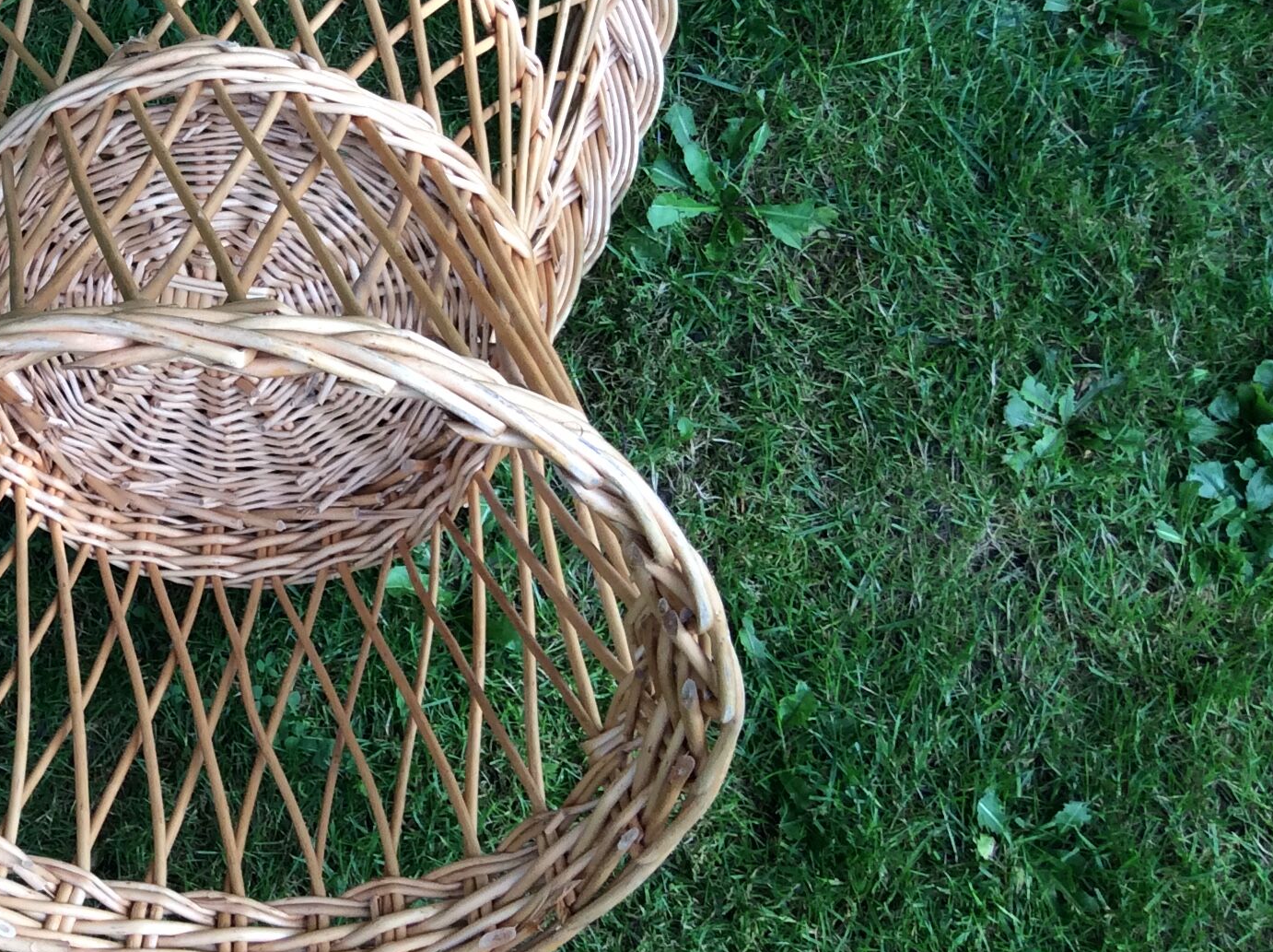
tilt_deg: -68.1
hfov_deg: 30.7
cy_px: 255
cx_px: 111
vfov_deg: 24.1
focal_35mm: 60
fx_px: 2204
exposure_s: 1/123
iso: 32
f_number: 2.4
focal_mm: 3.3
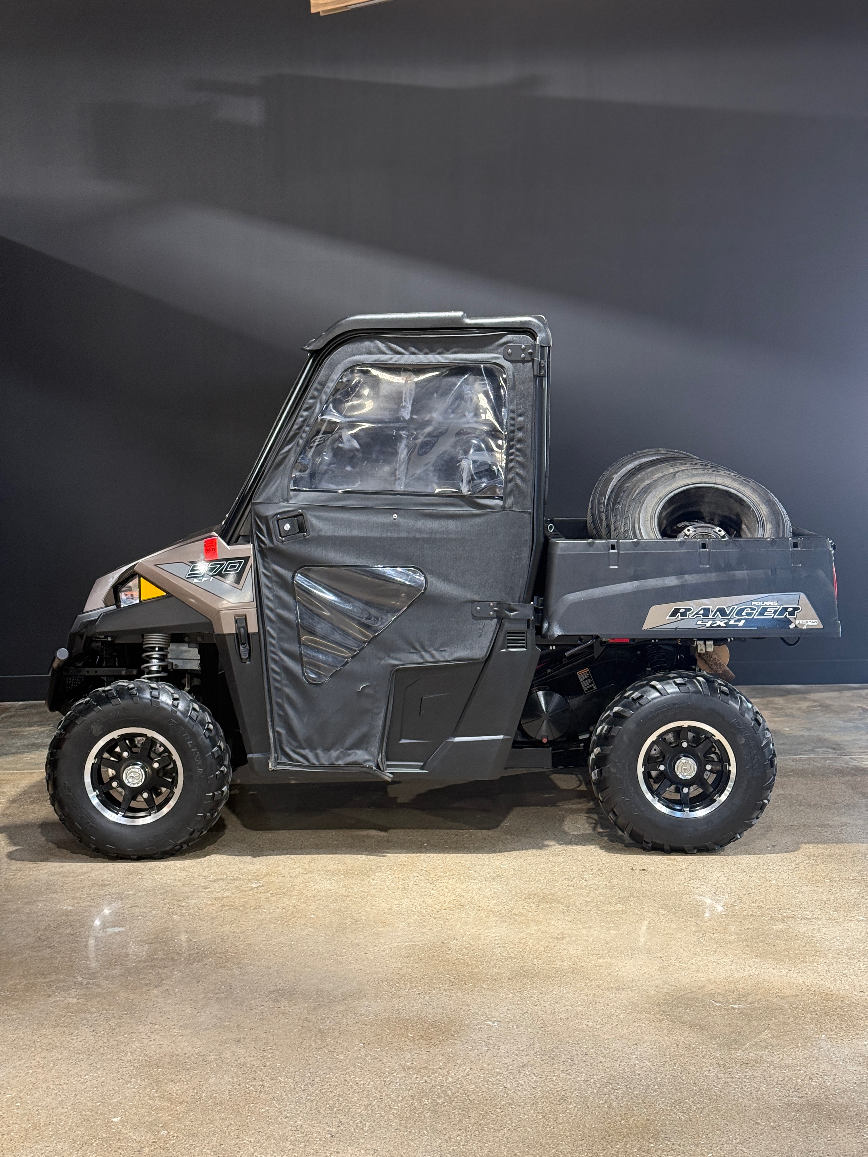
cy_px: 578
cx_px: 434
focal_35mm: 48
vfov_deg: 39.7
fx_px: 1605
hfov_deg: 30.3
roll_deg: +0.0
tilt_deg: -5.2
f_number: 1.78
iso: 250
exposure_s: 1/60
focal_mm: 6.76
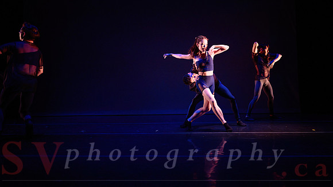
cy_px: 84
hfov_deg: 60.7
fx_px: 280
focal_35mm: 32
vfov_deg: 36.9
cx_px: 206
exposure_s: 1/320
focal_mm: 24
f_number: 1.4
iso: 1000
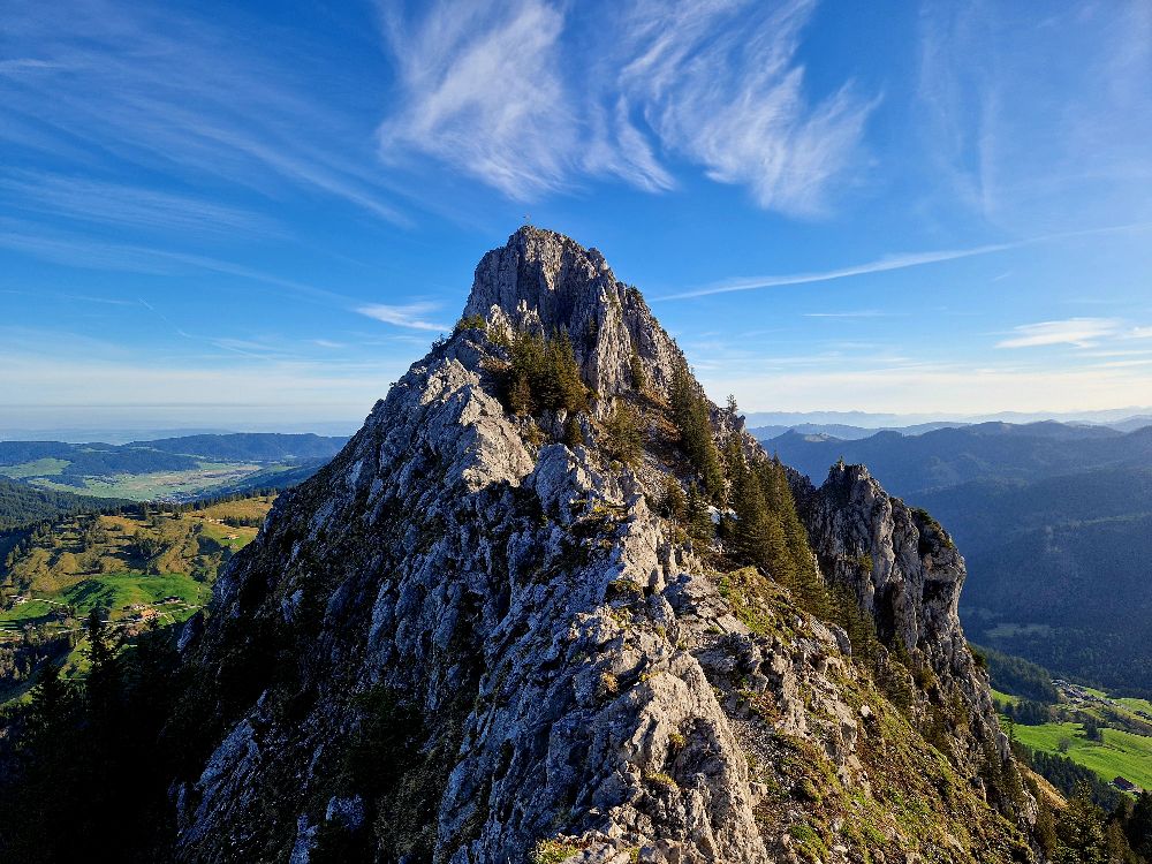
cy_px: 432
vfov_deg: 58.9
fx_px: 765
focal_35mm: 23
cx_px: 576
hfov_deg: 73.9
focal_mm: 5.4
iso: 50
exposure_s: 1/1250
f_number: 1.8
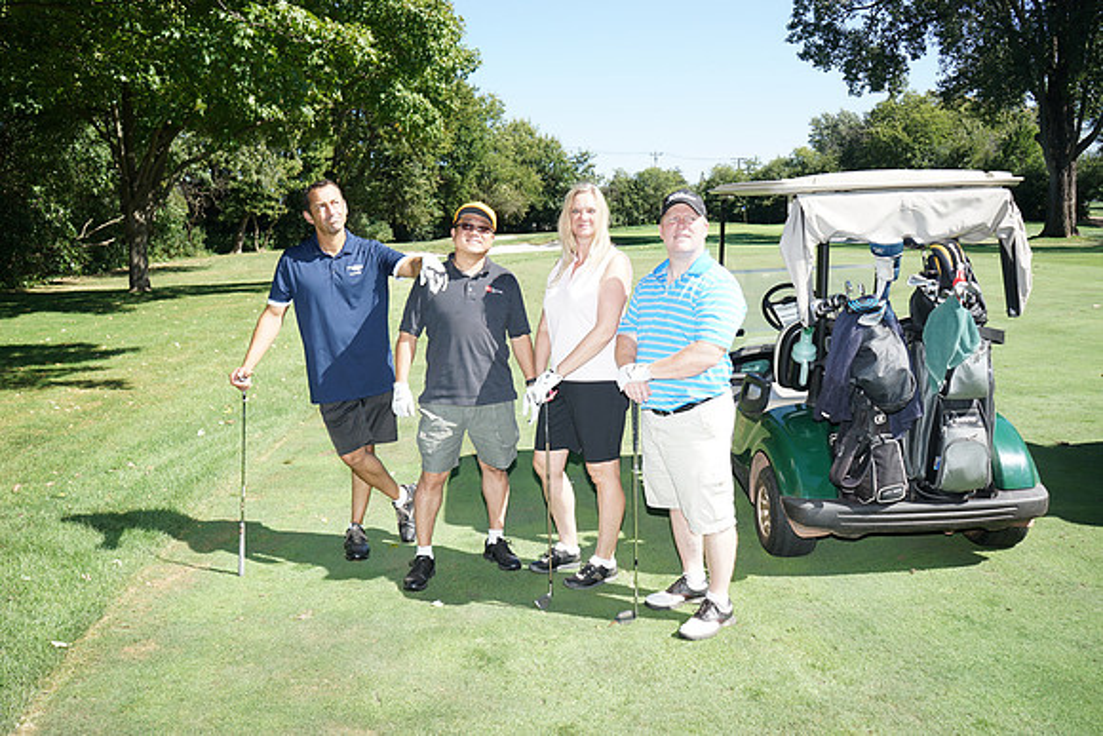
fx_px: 950
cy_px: 368
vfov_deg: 42.3
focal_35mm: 31
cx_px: 552
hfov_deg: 60.3
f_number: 7.1
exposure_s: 1/250
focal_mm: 31
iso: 200
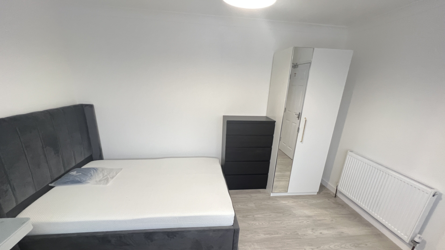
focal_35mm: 15
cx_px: 220
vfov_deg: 69.7
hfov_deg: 103.0
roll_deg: -1.7
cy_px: 152
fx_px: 177
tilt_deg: -20.0
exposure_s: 1/50
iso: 500
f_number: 1.8
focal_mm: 1.57
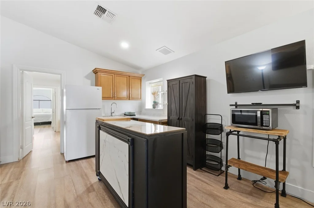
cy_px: 104
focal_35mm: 15
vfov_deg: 77.2
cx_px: 157
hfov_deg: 100.5
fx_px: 131
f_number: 9
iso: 250
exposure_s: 1/25
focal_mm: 10
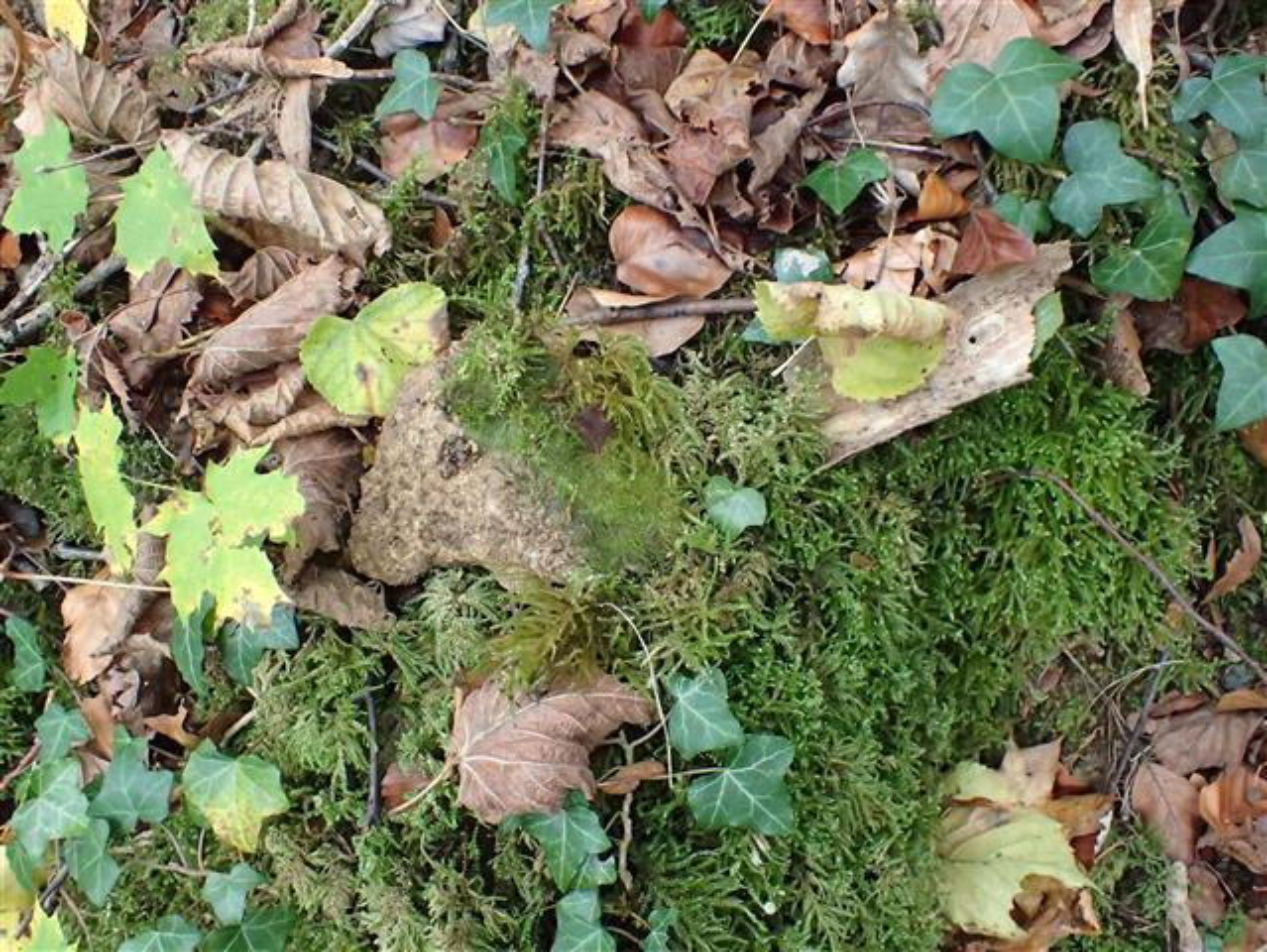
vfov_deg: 46.8
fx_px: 1099
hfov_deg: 59.9
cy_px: 476
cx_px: 634
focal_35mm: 30
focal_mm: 5.5
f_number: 2.3
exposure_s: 1/100
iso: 800
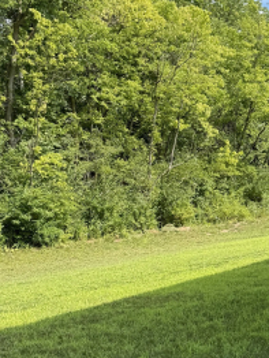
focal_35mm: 61
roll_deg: +4.3
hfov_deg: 23.3
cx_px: 257
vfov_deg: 31.5
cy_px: 228
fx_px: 631
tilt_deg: -3.9
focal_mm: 6.76
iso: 80
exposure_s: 1/1689
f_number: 1.78
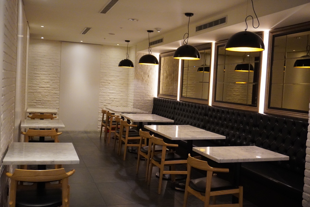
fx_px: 336
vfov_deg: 34.2
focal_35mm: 39
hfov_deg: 49.6
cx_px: 155
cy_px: 104
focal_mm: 26
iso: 6400
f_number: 4.5
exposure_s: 1/160
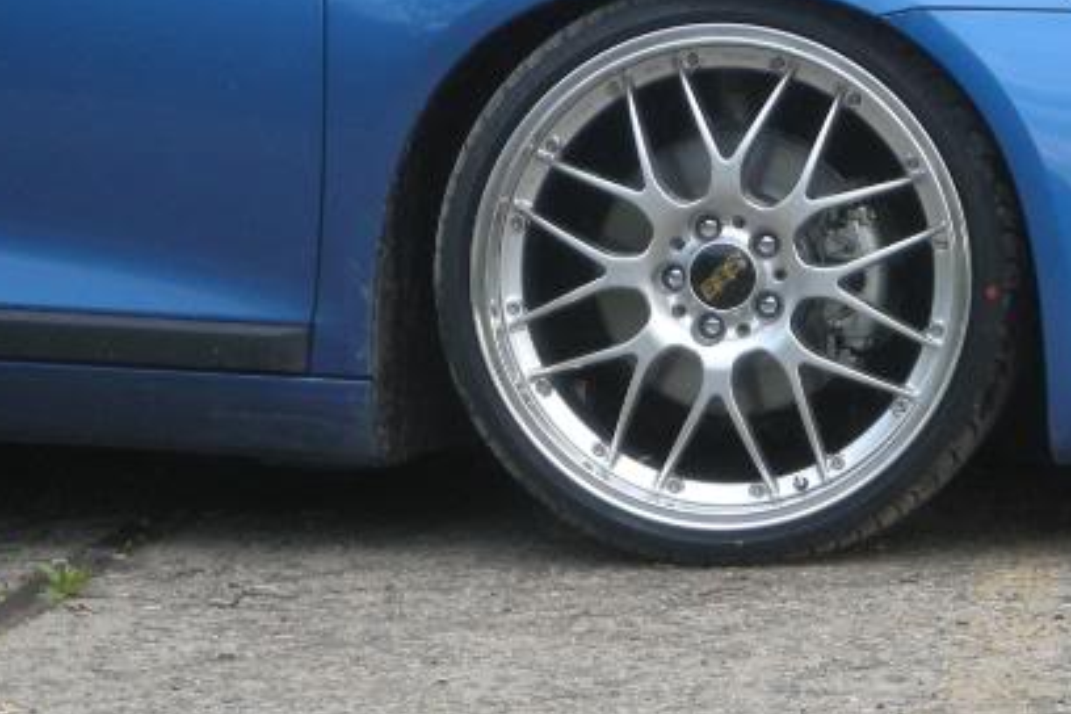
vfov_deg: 6.4
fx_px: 6366
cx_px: 680
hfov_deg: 9.6
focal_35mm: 214
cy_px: 394
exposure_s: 1/52.7
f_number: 4.7
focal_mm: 17.1
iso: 80
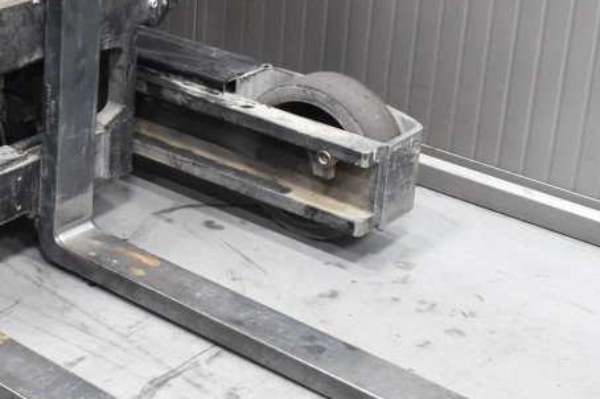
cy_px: 71
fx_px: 1388
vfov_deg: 16.2
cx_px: -11
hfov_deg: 23.3
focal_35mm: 83
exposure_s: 1/25
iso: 1600
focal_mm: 21
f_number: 5
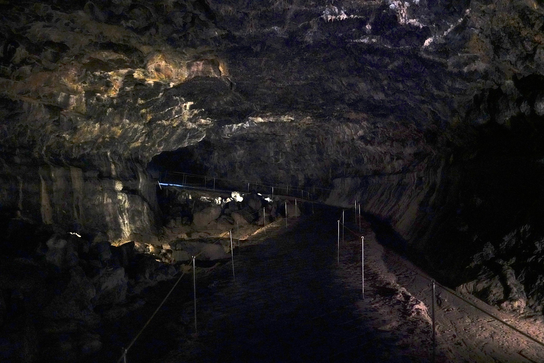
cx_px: 272
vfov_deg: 37.9
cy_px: 182
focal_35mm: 35
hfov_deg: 54.4
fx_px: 529
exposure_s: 1/100
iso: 20000
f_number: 2.8
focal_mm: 35
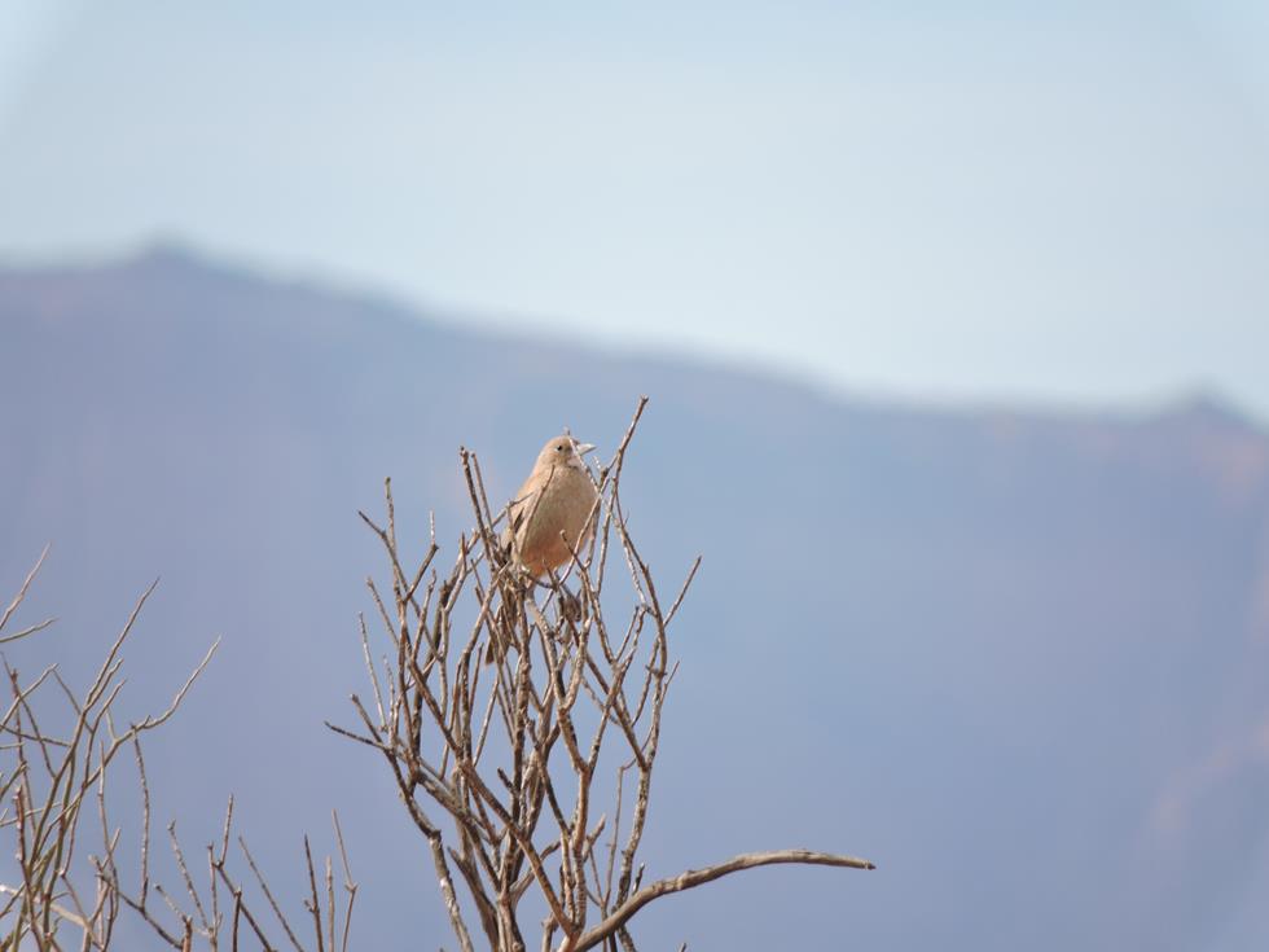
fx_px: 43991
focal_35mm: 1200
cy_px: 476
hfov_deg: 1.7
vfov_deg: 1.2
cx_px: 634
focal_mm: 215
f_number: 6
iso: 100
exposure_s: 1/320
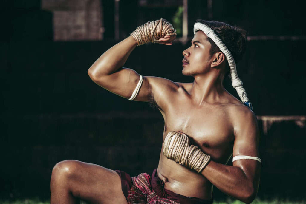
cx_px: 153
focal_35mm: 85
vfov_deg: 16.1
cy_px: 102
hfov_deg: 23.9
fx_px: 723
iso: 100
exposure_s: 1/1000
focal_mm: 85
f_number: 2.8
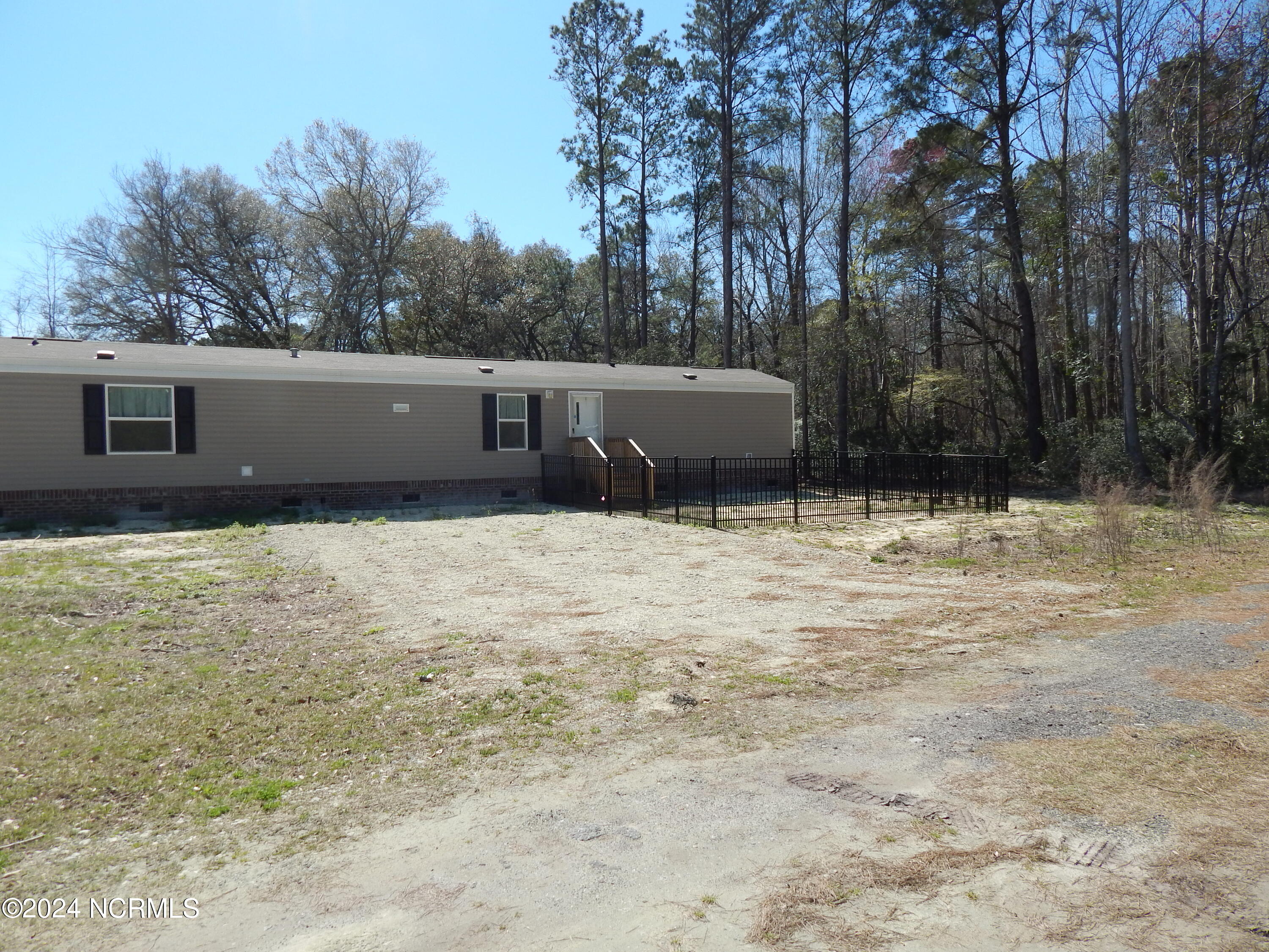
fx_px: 843
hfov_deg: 73.9
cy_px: 476
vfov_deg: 58.9
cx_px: 634
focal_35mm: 23
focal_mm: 4
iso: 125
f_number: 6
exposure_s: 1/400
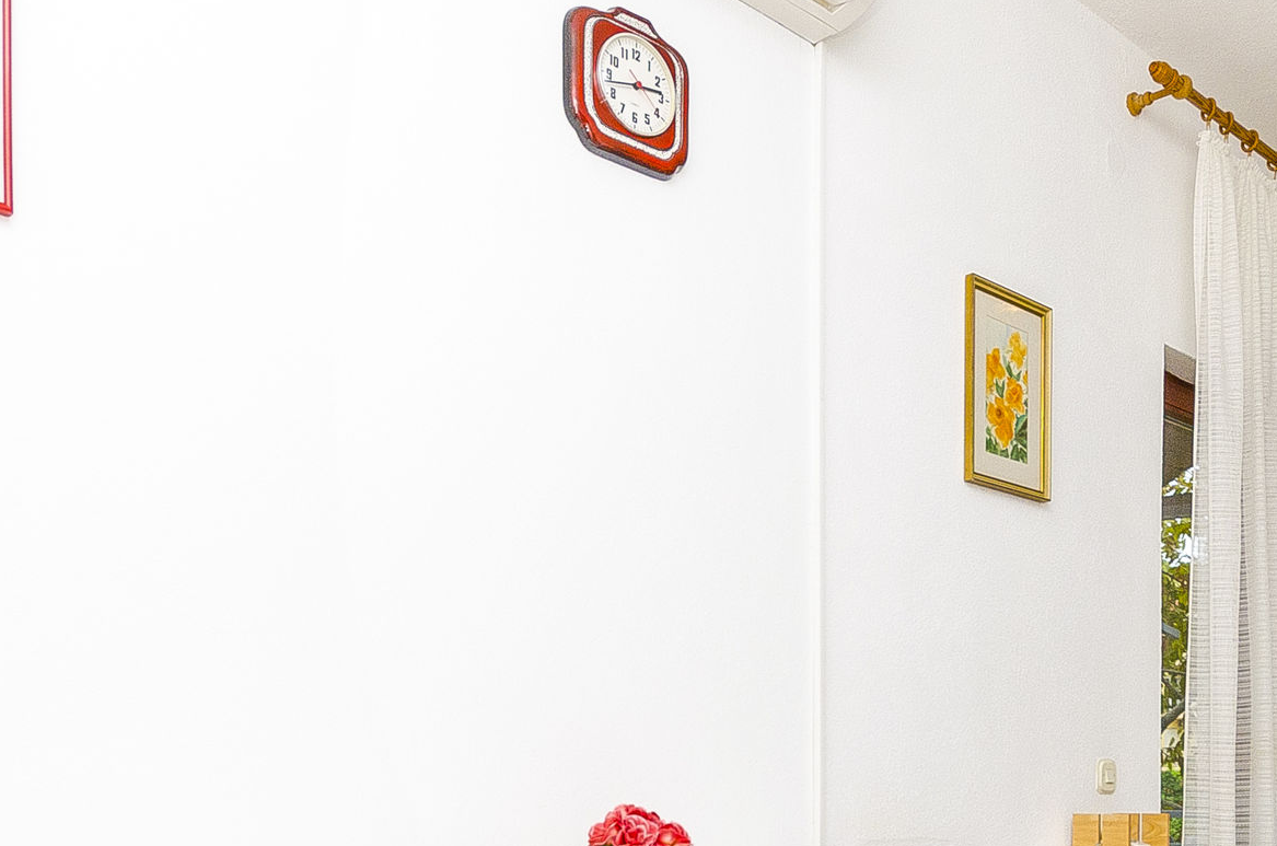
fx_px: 1274
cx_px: 810
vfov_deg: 34.3
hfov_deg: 52.6
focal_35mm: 36
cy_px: 791
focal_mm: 10
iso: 250
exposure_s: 1/200
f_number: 8
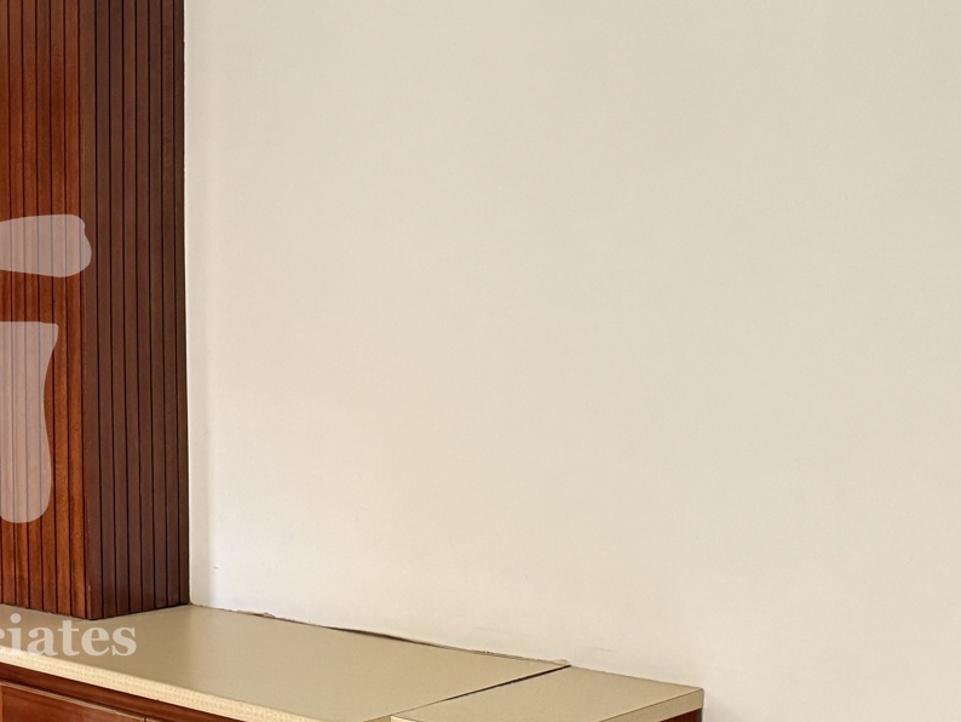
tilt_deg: -1.5
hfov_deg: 29.0
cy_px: 374
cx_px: -171
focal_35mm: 58
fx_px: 1611
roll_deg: +0.6
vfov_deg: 25.2
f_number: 1.78
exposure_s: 1/54
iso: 800
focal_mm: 6.76
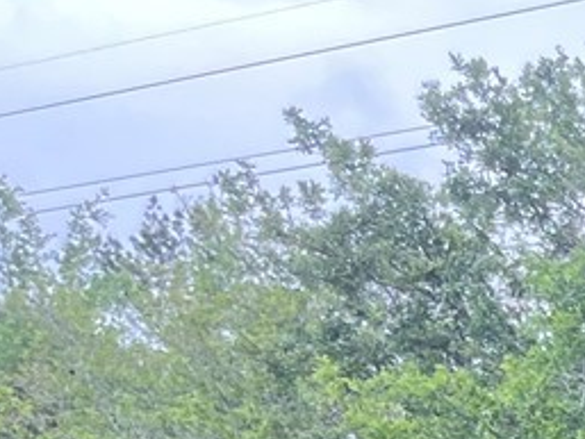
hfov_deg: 9.9
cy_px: 1212
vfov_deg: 8.1
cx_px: 1625
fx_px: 2739
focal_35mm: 162
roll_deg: +1.3
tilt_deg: -7.1
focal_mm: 5.1
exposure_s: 1/210
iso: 50
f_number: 1.6
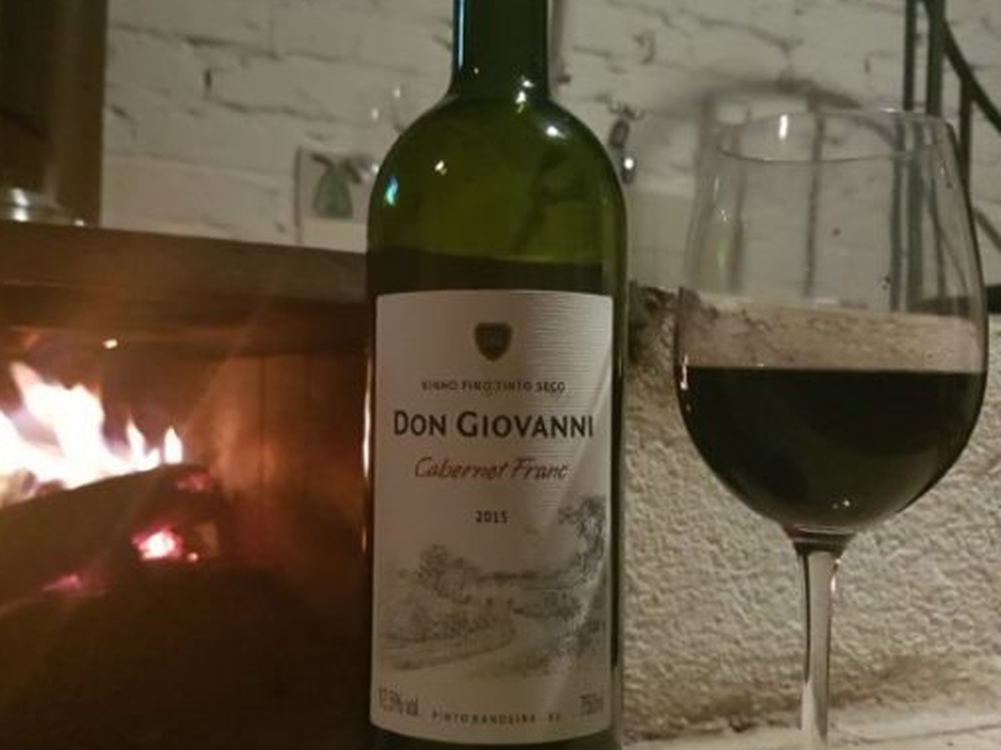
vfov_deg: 39.6
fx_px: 1041
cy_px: 379
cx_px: 459
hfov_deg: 51.3
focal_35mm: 36
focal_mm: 4.2
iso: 1000
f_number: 1.7
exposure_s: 1/33
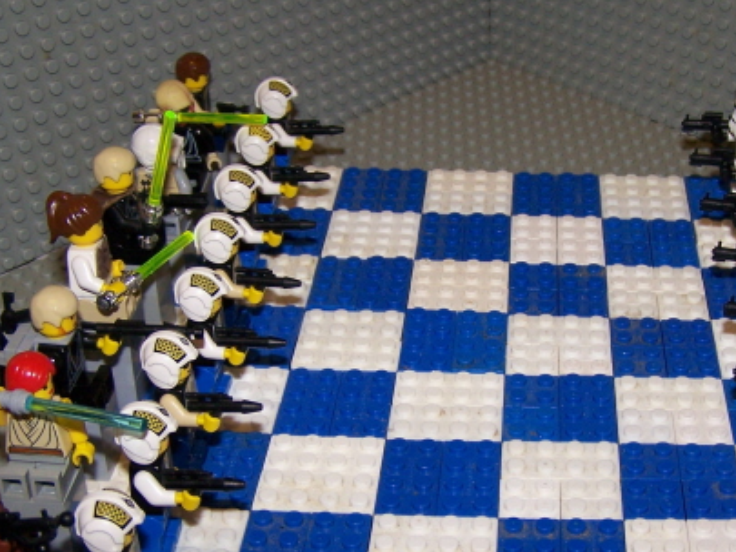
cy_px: 349
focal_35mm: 60
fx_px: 1276
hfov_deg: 31.9
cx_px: 487
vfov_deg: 24.4
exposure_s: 1/60
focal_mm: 6.3
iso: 140
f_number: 2.8
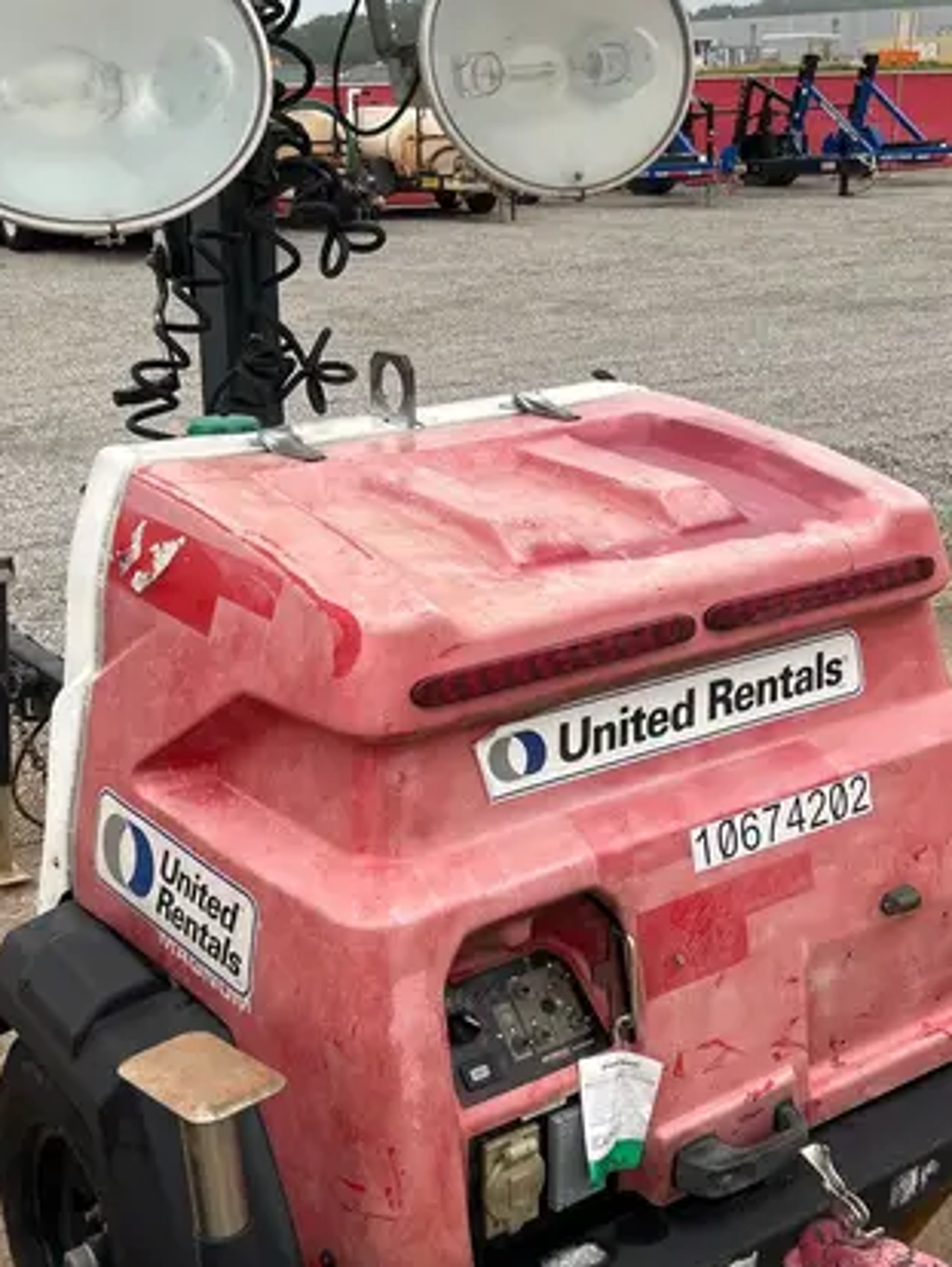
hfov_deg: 31.5
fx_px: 1685
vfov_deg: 41.1
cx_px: 447
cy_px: 534
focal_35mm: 46
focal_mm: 5.7
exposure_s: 1/982
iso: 50
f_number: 1.5
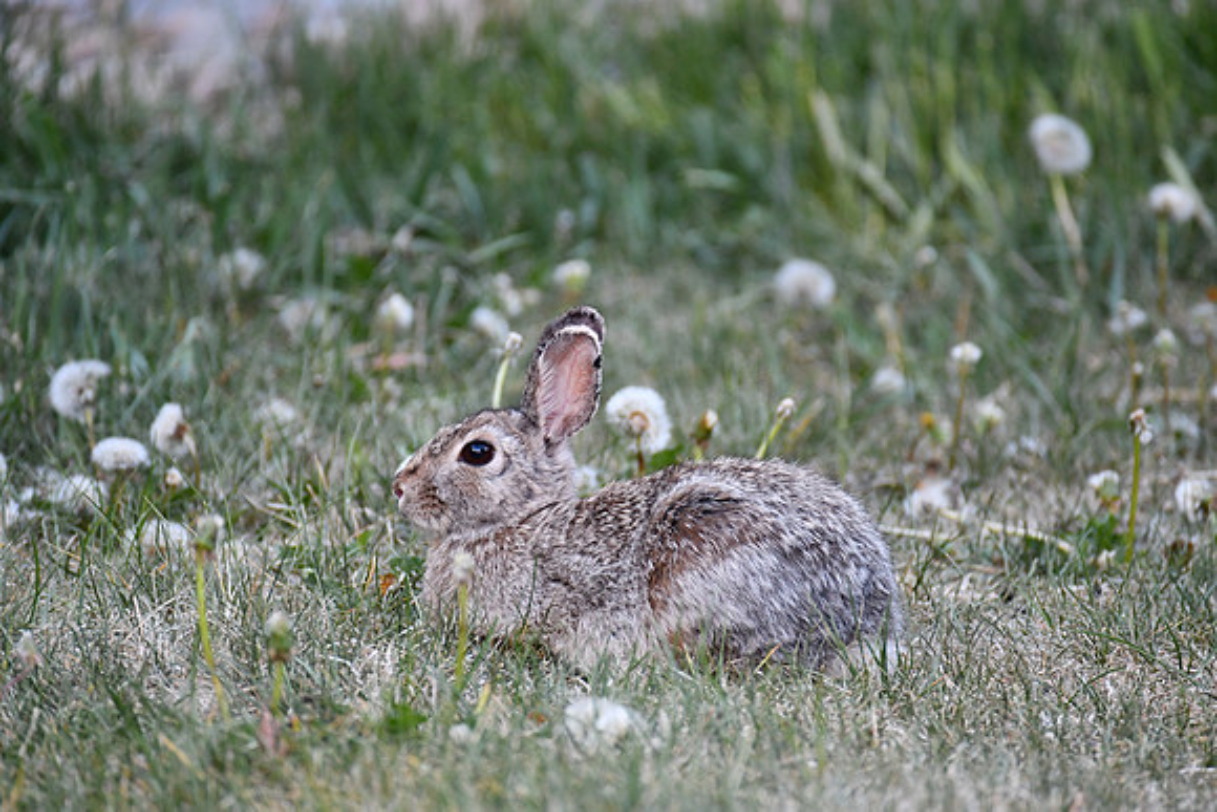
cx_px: 608
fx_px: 15215
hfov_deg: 4.6
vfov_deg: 3.1
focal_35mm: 450
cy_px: 406
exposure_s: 1/250
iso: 1250
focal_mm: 300
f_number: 5.6
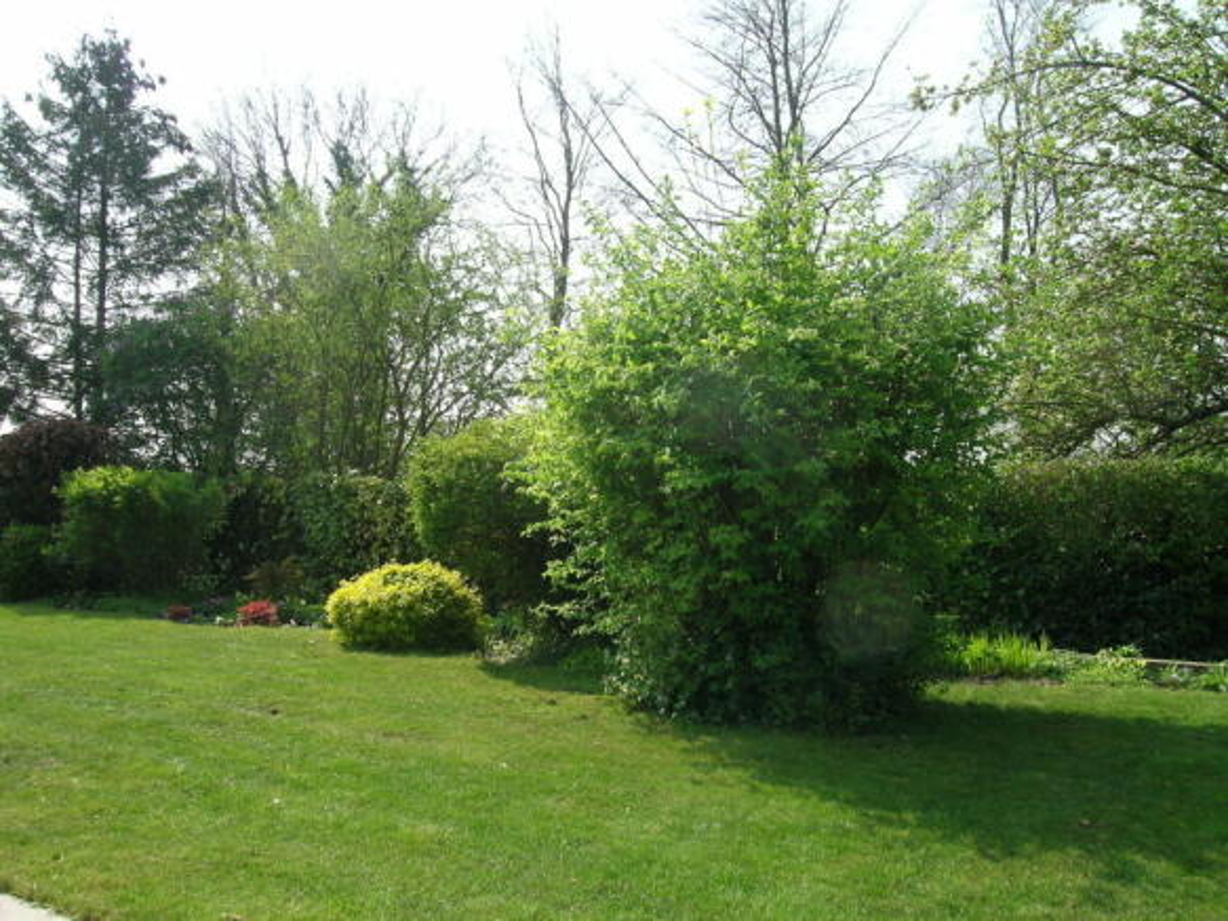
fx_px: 993
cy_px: 460
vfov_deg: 49.7
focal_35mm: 28
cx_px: 614
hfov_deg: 63.5
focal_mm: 5.8
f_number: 5.6
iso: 50
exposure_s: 1/192
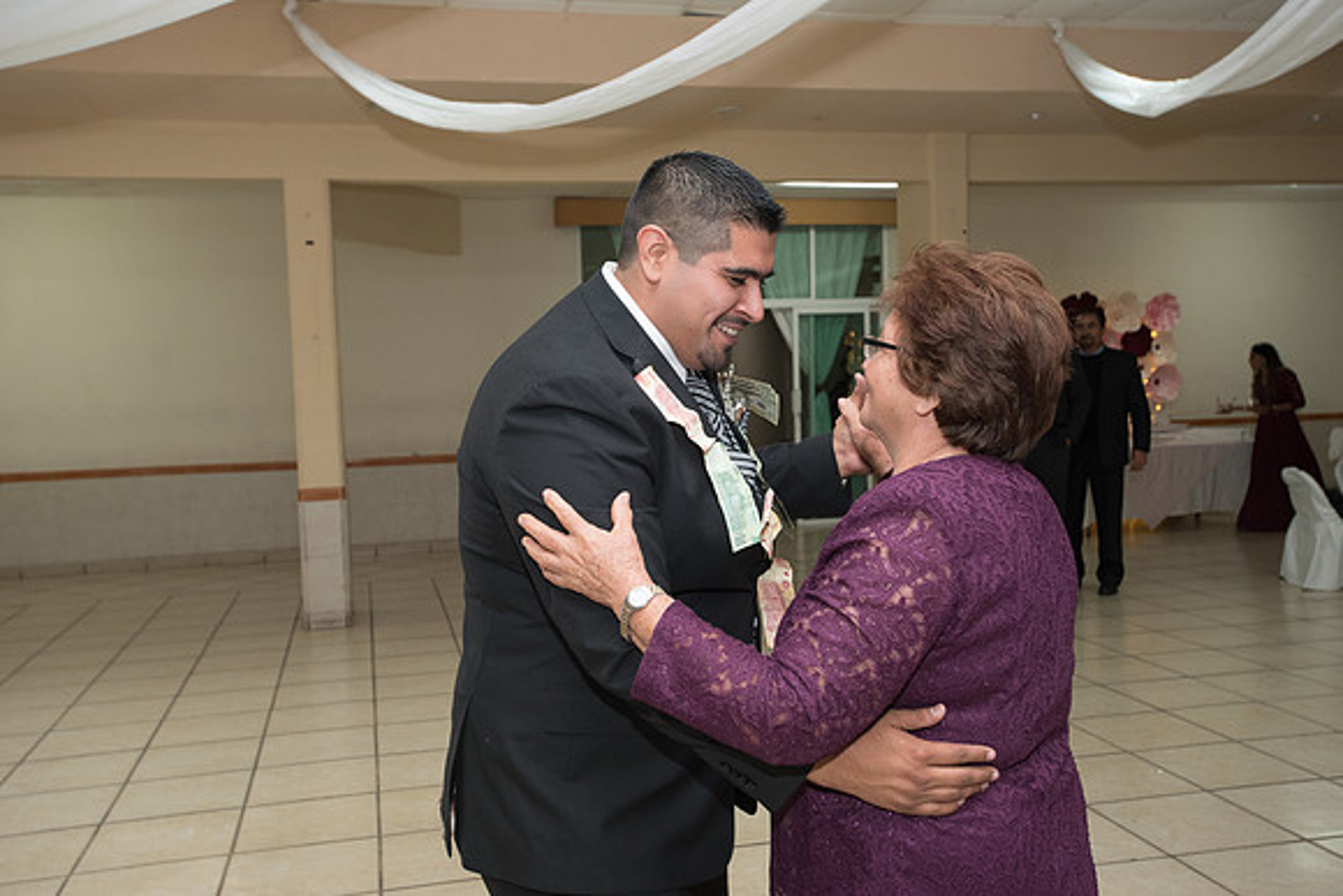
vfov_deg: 37.9
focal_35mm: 35
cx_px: 672
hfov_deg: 54.4
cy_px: 448
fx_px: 1306
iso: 1600
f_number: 4
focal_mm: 35
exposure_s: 1/100
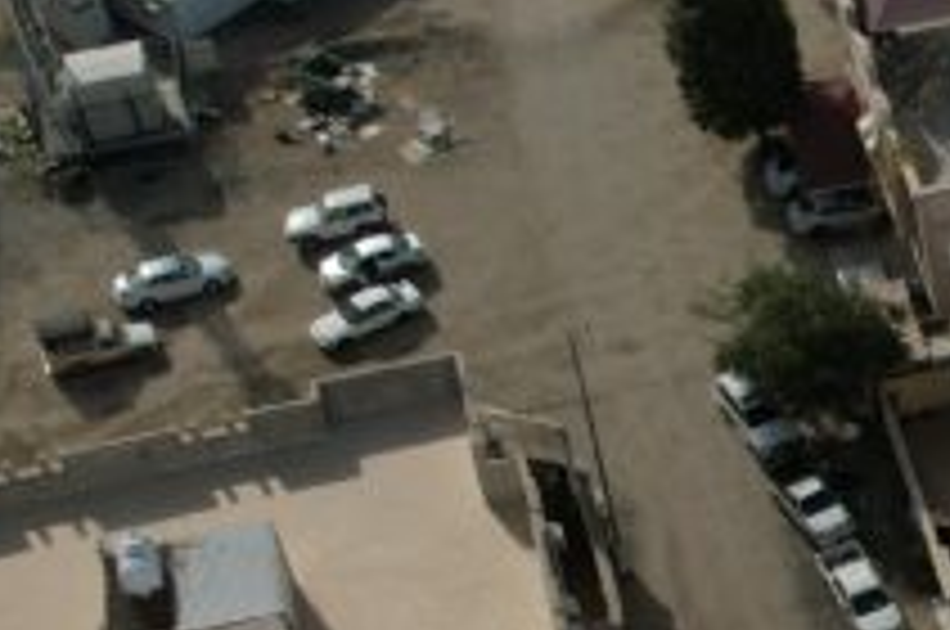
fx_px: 2819
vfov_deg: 12.5
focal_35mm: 107
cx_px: 1427
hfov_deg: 17.2
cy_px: 736
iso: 100
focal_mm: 8.38
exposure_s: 1/5000
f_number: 2.8
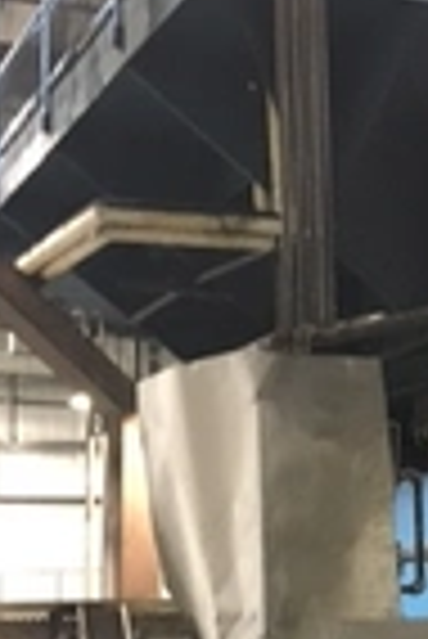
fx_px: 1512
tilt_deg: +6.4
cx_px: 554
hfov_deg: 15.4
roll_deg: +1.4
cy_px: 432
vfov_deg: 23.8
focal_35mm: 85
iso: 200
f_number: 2.2
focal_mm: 4.15
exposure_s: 1/15
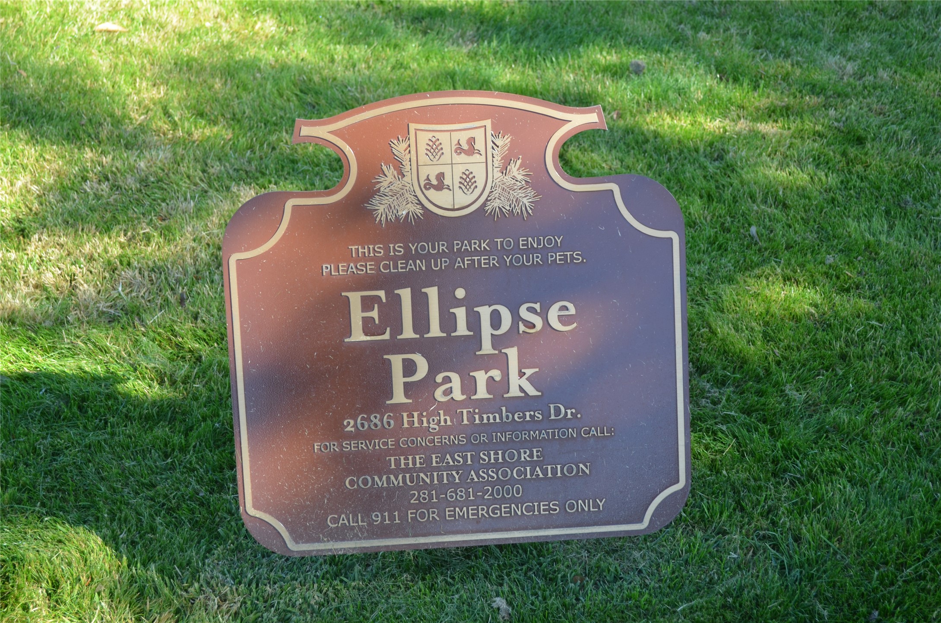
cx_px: 470
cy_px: 312
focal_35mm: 57
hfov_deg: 35.1
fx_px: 1487
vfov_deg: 23.7
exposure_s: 1/125
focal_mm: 38
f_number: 5.6
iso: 200
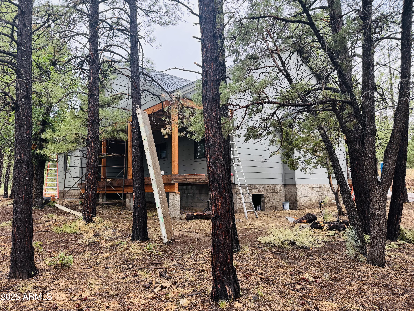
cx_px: 207
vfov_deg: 56.8
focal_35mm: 24
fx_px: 287
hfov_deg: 71.6
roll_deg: +0.5
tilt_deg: +6.3
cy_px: 156
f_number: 1.78
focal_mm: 6.76
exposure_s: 1/146
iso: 100
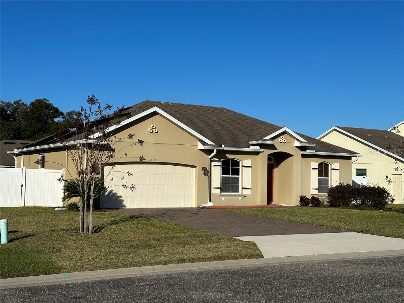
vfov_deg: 30.3
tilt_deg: +1.9
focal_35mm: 48
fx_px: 560
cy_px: 152
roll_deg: -1.2
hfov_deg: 39.7
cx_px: 202
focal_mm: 6.86
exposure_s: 1/8197
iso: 64
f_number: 1.78
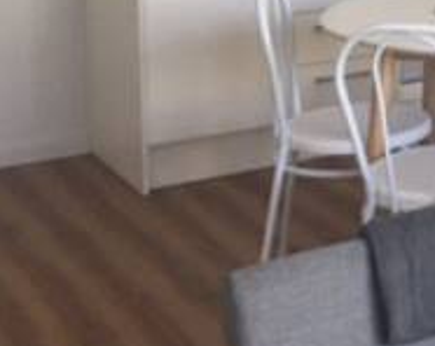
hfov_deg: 14.6
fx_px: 1567
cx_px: 667
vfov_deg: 12.2
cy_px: -115
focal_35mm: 122
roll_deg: -0.3
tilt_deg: -7.0
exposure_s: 1/33
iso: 25
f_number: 2.2
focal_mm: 4.15
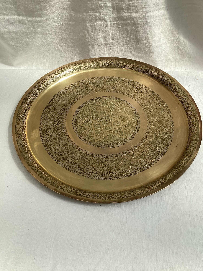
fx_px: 242
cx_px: 102
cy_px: 136
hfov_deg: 45.4
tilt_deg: -54.0
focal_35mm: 31
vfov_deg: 58.4
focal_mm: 3.3
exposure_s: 1/721
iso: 25
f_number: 2.4
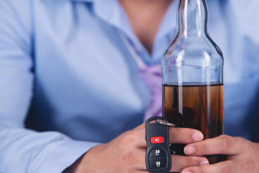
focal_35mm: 305
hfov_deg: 6.8
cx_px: 168
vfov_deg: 4.5
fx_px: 2195
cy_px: 103
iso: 100
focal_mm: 200
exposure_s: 1/200
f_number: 4
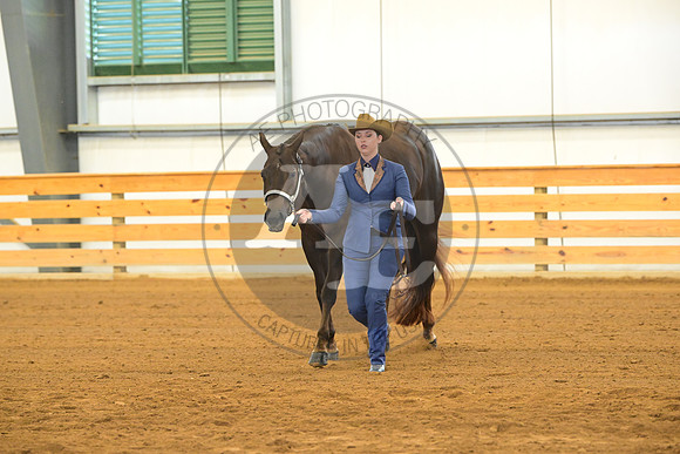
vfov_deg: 6.9
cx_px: 340
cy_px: 227
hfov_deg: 10.3
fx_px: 3778
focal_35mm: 200
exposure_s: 1/200
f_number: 5
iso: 8000
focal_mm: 200
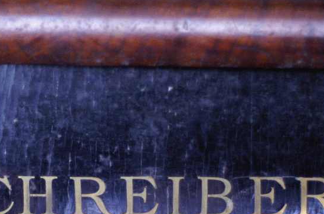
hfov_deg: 14.6
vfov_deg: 9.7
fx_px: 1258
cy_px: 196
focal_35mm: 140
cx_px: 77
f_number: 1.7
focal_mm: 50
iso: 1600
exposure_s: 1/100
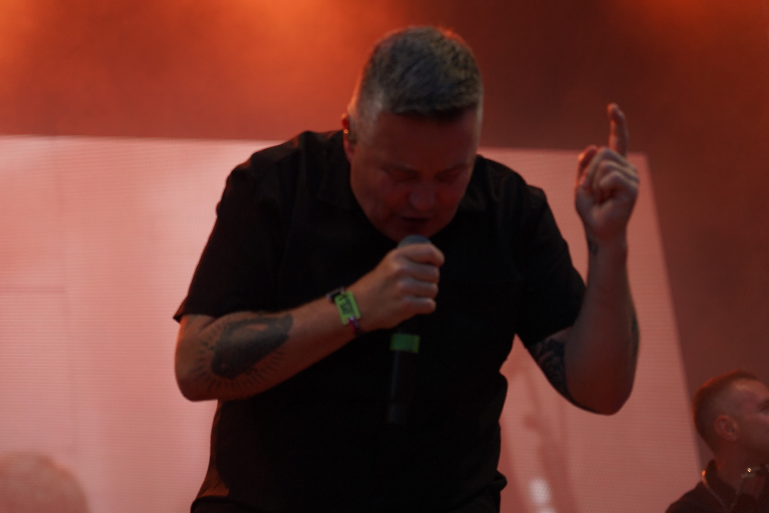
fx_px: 2307
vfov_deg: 12.7
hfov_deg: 18.9
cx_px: 375
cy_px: 257
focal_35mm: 108
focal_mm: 105
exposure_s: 1/160
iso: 400
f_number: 4
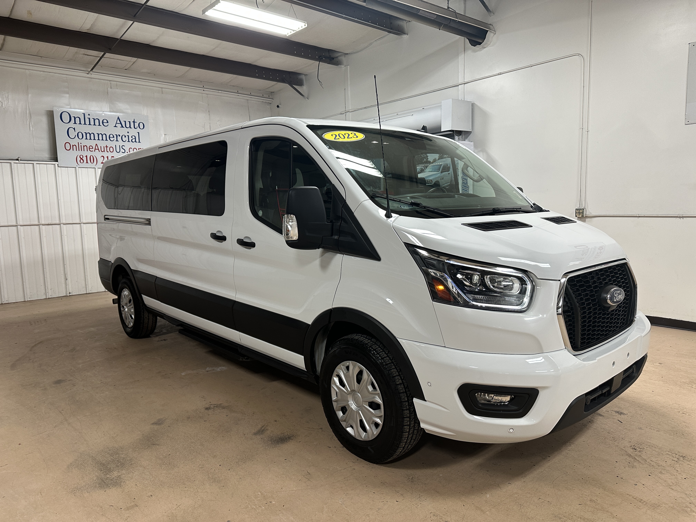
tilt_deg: -6.3
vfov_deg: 56.8
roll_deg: +2.1
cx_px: 348
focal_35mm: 24
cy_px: 261
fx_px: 483
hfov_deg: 71.6
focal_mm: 6.86
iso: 160
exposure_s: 1/103
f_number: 1.78
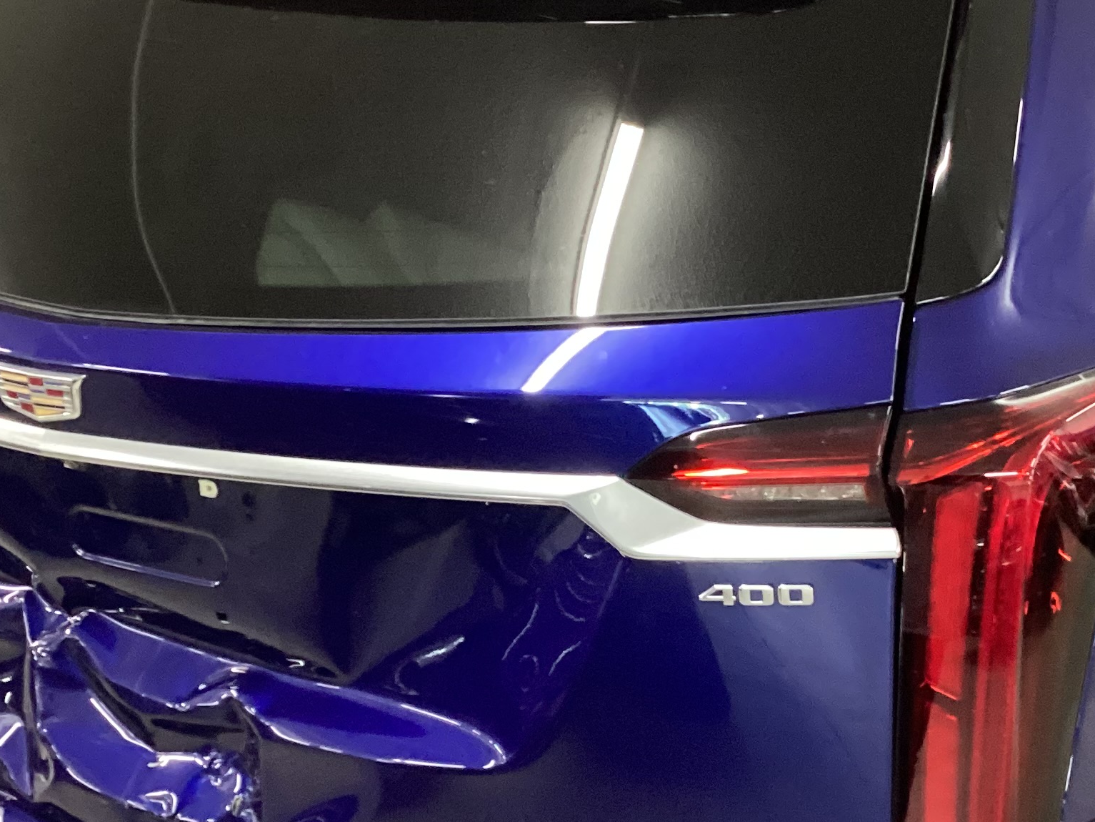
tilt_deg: -22.7
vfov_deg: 22.2
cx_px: 656
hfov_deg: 29.3
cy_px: 555
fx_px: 2088
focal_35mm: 66
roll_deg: +0.9
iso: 400
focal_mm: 3.3
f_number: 2.4
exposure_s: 1/25
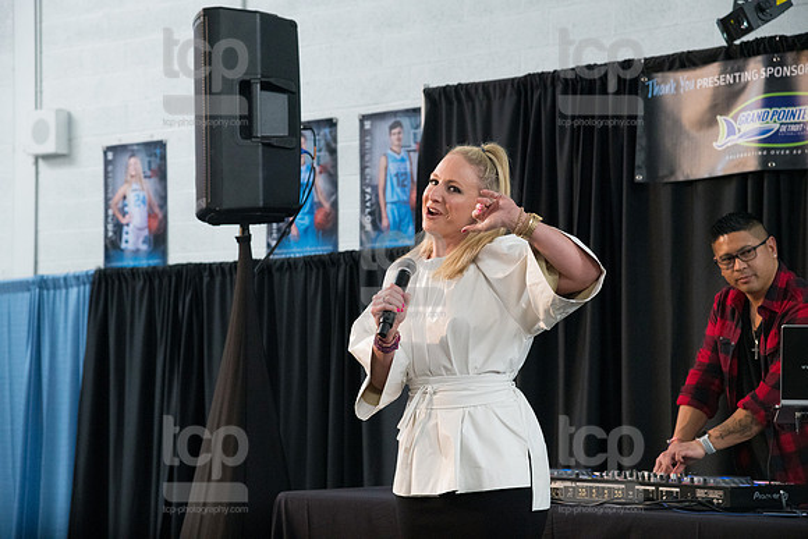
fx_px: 1931
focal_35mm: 86
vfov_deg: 15.9
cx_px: 404
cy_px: 270
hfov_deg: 23.6
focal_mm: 86
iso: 4000
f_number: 5.6
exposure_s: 1/250
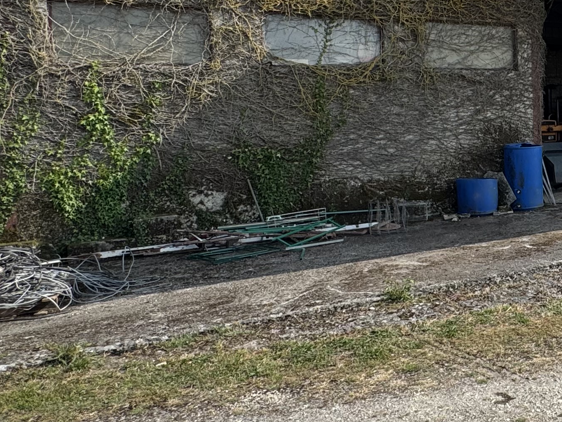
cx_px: 647
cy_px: 100
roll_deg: +1.9
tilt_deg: +1.6
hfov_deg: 36.4
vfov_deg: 33.6
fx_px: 682
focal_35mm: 42
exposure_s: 1/796
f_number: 2.2
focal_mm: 2.22
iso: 40
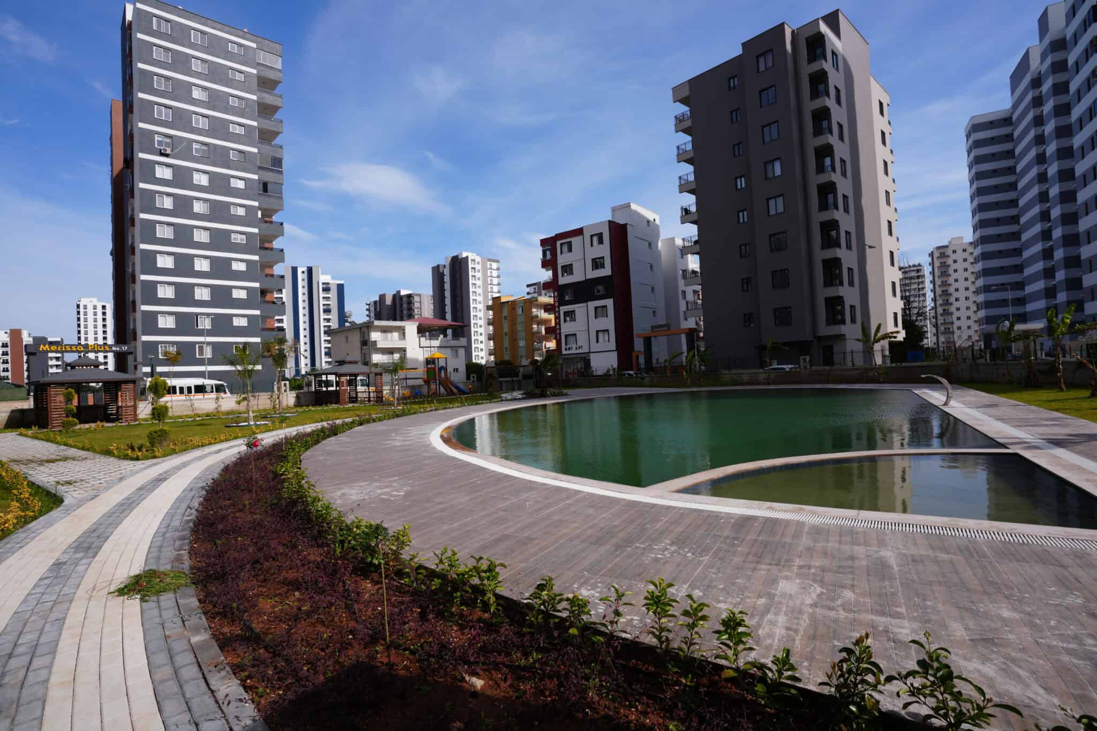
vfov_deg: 70.4
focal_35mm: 17
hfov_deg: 93.3
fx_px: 518
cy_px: 366
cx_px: 548
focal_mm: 17
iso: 100
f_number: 10
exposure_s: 1/200
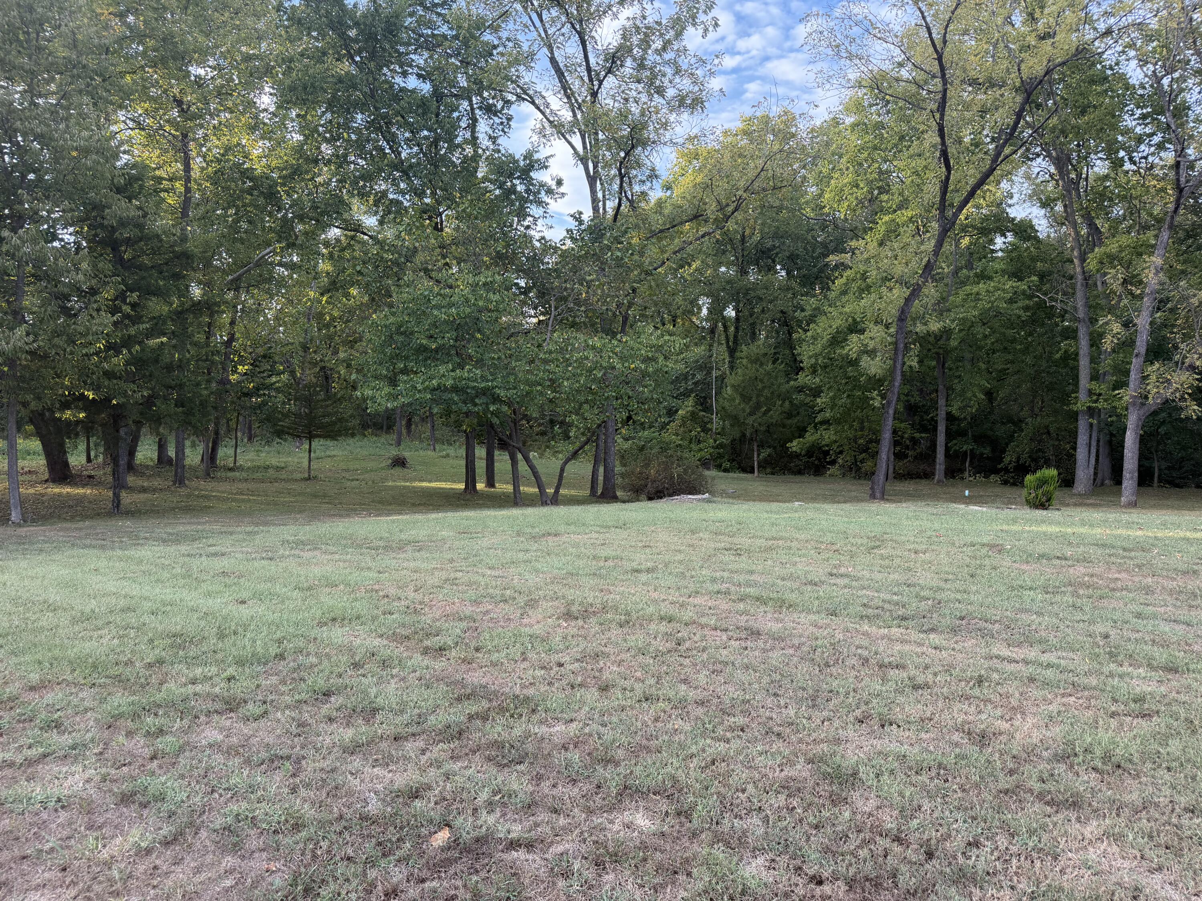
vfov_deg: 56.8
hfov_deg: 71.6
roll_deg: -1.2
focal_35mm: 24
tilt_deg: -4.3
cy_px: 450
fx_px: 833
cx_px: 601
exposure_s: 1/497
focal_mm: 6.76
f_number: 1.78
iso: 100
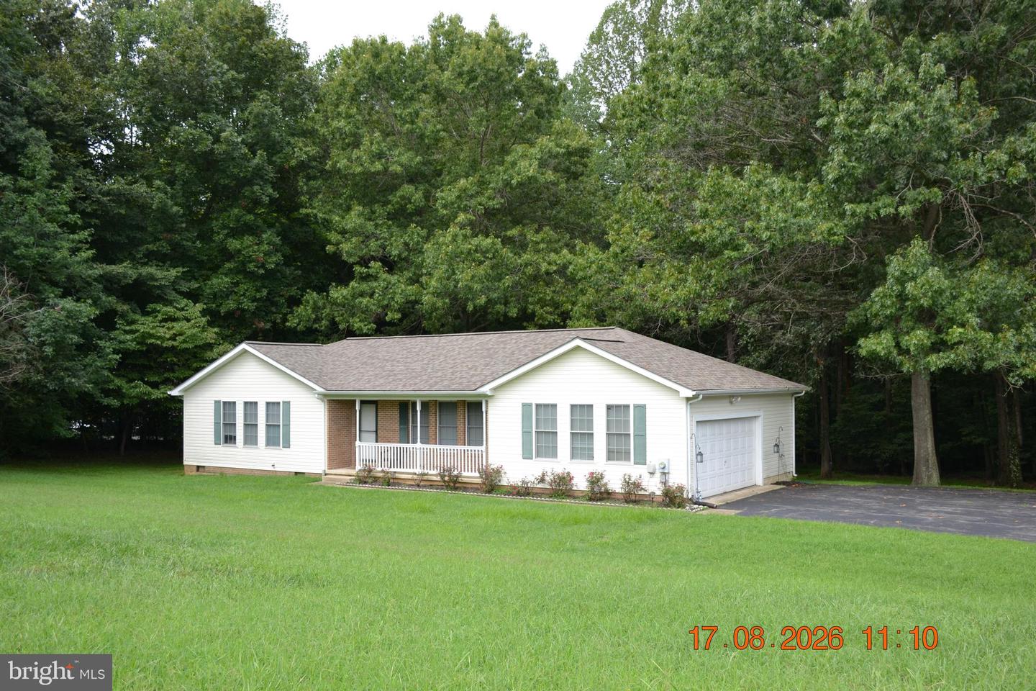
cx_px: 518
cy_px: 346
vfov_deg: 38.4
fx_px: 993
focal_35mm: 34
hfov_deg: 55.1
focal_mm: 23
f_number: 6.3
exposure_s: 1/160
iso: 100
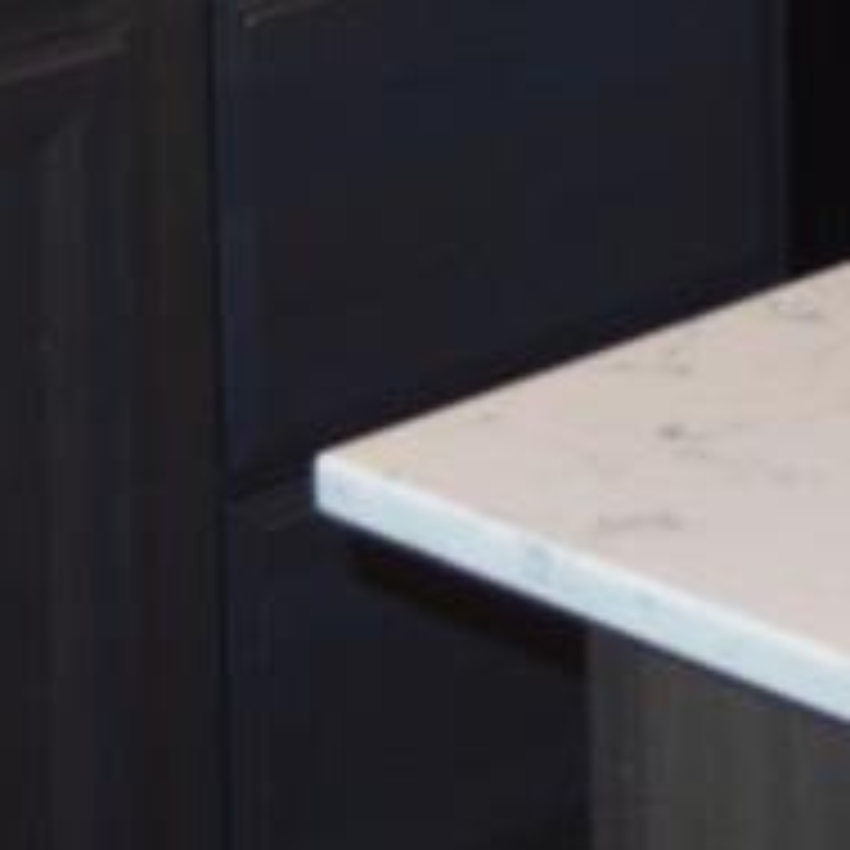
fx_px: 5056
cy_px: -1365
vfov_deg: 8.5
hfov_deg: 8.8
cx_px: 1956
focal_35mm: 182
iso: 400
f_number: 4
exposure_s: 1/60
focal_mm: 18
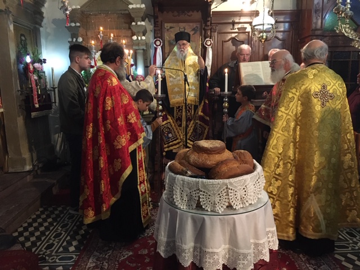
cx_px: 180
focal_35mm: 29
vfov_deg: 48.2
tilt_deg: -8.1
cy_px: 135
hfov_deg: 61.7
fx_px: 302
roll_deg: +0.6
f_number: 2.2
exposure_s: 1/17
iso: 250
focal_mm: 4.15
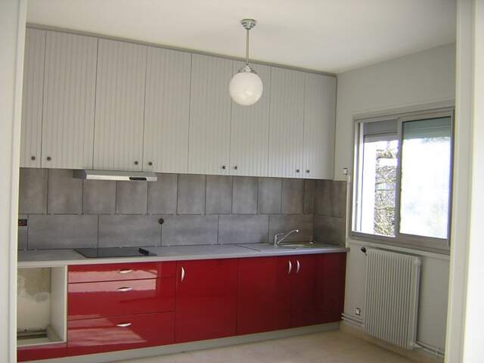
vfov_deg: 39.7
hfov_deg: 51.4
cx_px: 242
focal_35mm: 36
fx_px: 503
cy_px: 182
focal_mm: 4.7
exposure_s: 1/96.9
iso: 100
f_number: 2.6
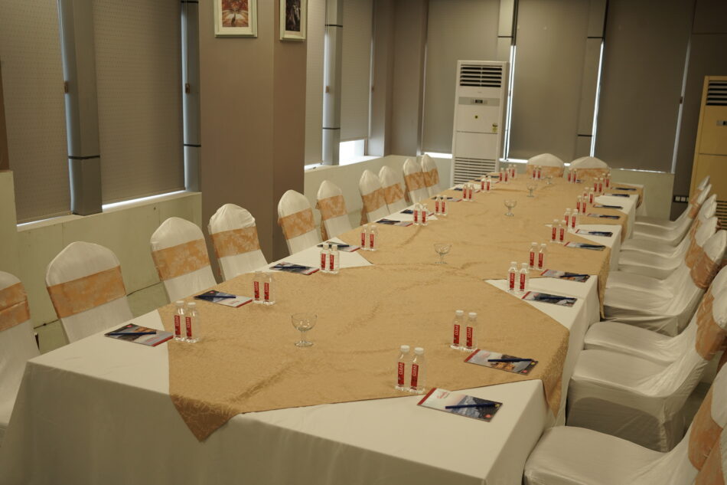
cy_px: 242
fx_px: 707
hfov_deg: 54.4
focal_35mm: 35
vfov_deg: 37.8
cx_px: 364
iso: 1000
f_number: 5.6
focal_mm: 35
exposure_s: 1/160
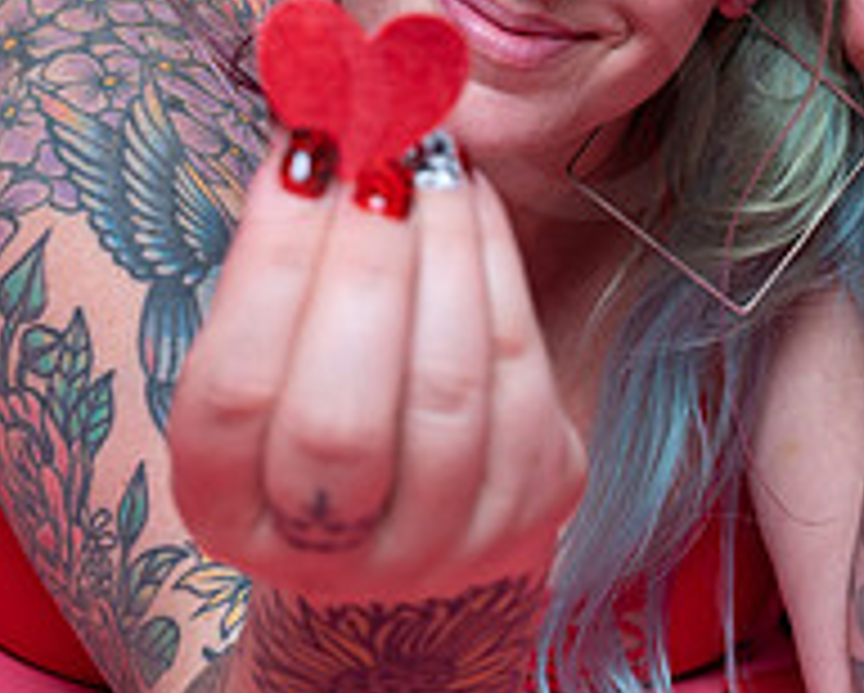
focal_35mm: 99
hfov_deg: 19.3
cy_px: 92
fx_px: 2534
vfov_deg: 15.4
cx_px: 297
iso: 100
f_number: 8
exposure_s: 1/160
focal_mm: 35
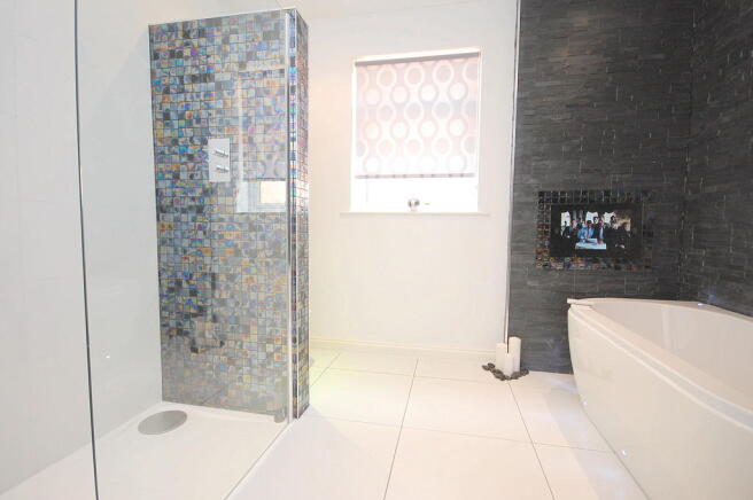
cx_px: 376
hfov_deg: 100.4
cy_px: 250
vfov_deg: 77.2
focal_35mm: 15
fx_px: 313
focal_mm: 10
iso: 800
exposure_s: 1/25
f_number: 4
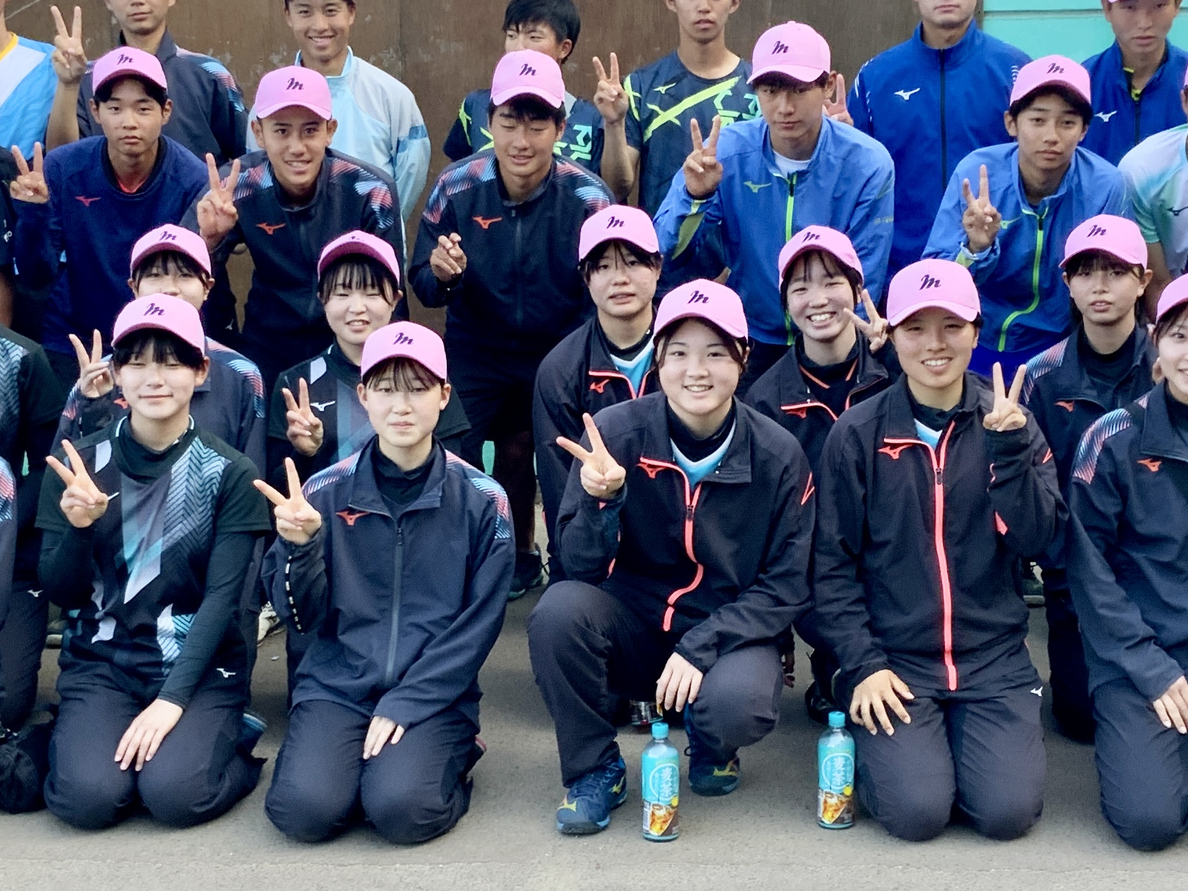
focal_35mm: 68
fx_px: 2334
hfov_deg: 28.6
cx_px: 600
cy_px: 497
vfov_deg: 21.6
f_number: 1.8
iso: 16
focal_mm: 3
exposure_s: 1/122
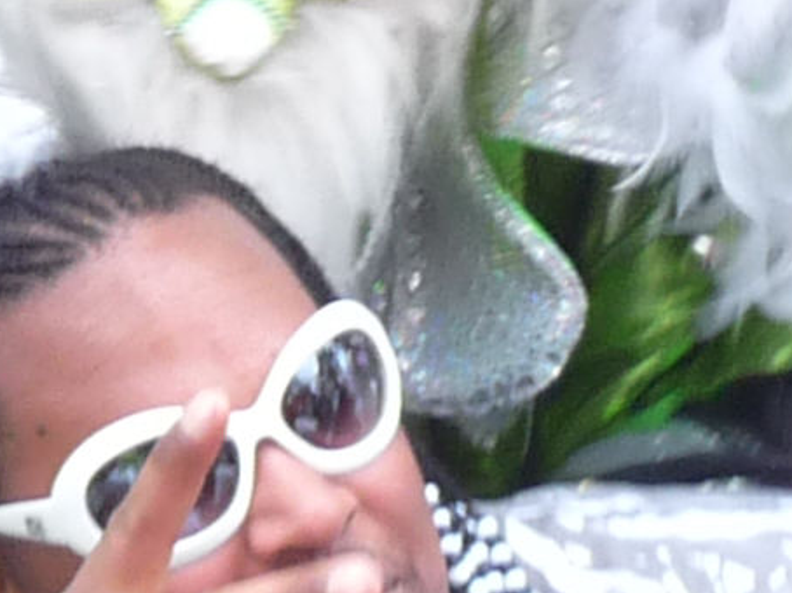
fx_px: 5420
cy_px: -534
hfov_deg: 8.3
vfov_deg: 6.1
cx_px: 147
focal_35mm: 237
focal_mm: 5.3
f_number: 3
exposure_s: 1/30
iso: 125
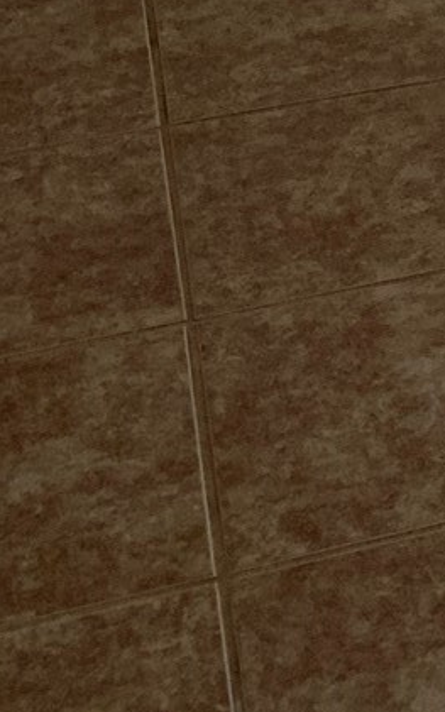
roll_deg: -2.7
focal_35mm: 134
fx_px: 2601
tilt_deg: -6.6
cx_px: 1242
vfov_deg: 12.8
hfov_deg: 8.5
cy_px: -886
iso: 50
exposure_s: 1/60
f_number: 1.8
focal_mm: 4.25
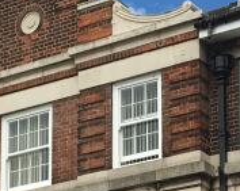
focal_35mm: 164
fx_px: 1163
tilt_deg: +13.7
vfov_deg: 9.2
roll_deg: -0.6
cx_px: 57
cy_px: 284
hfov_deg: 11.7
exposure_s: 1/1789
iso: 25
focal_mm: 4.15
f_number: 2.2
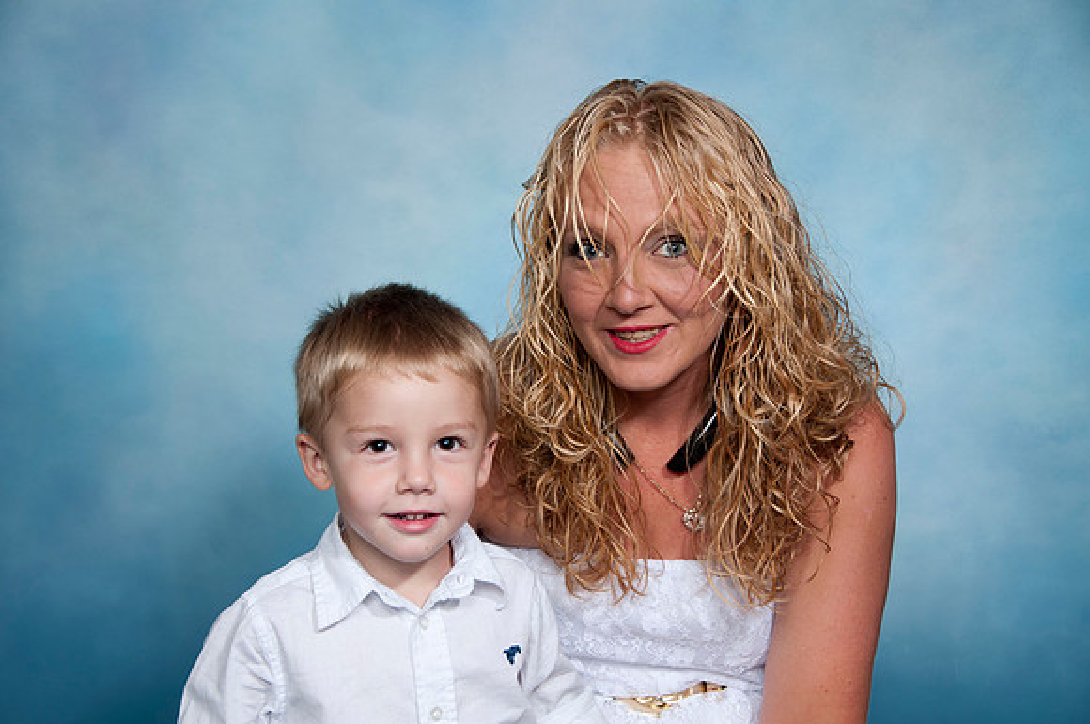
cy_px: 362
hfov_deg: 27.0
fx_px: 2268
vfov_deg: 18.1
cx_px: 545
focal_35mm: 75
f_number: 7.1
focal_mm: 50
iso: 100
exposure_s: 1/60
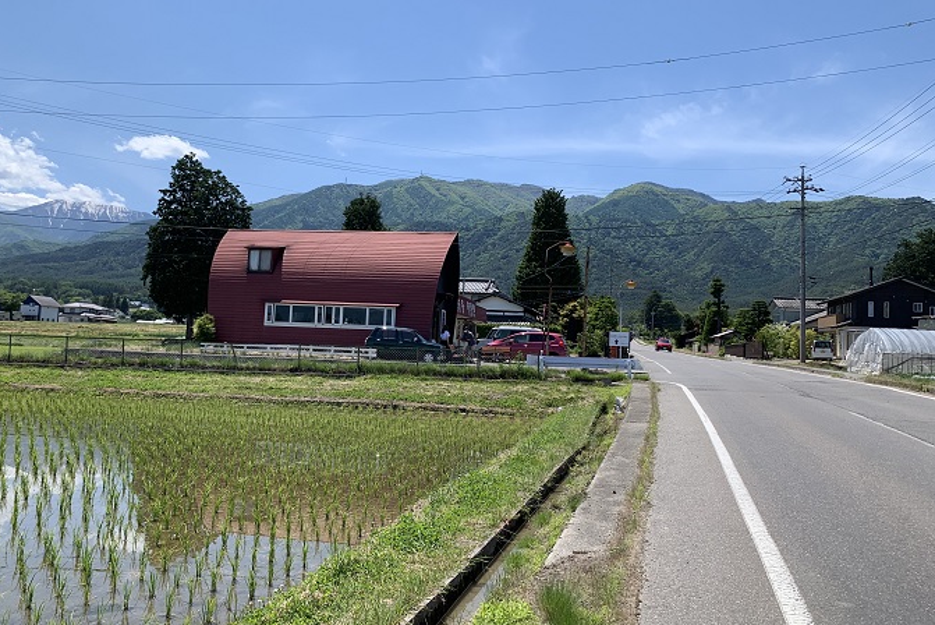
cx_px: 443
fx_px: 753
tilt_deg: +4.5
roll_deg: -2.9
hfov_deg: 63.6
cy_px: 310
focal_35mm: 29
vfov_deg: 45.0
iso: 25
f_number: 1.8
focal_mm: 4.25
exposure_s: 1/2364
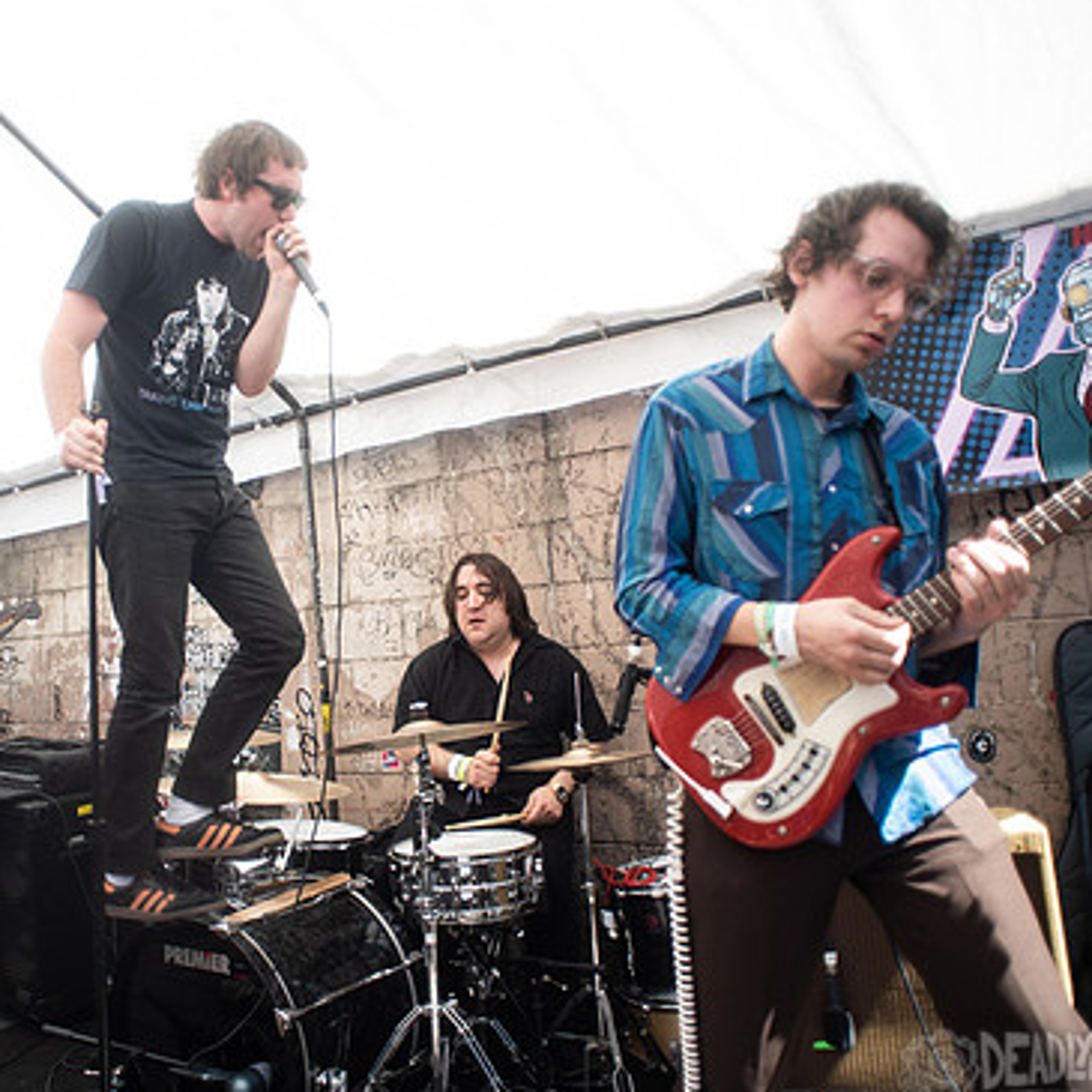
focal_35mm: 27
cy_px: 558
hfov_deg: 58.1
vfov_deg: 59.1
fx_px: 964
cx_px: 386
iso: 320
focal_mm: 20
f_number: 3.2
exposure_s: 1/800
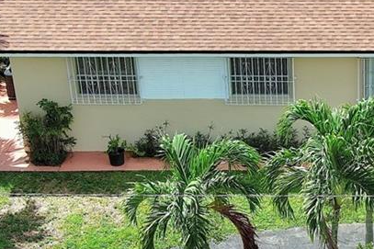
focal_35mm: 114
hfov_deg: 17.5
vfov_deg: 11.9
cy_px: 228
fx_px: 1184
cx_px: 376
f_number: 2.8
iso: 100
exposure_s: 1/891
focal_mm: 10.57
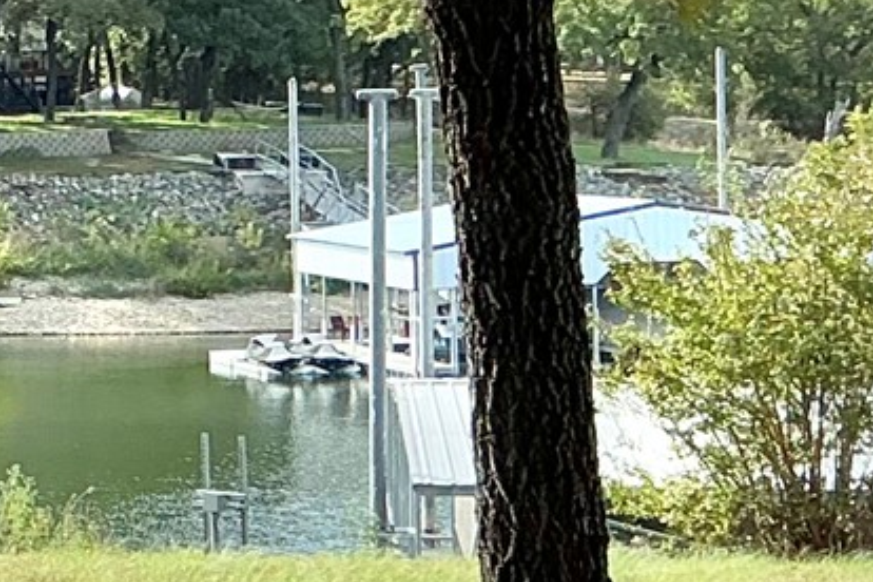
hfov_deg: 12.5
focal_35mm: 140
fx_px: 3395
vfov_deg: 9.8
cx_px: -989
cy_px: 291
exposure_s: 1/700
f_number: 1.8
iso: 25
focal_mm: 3
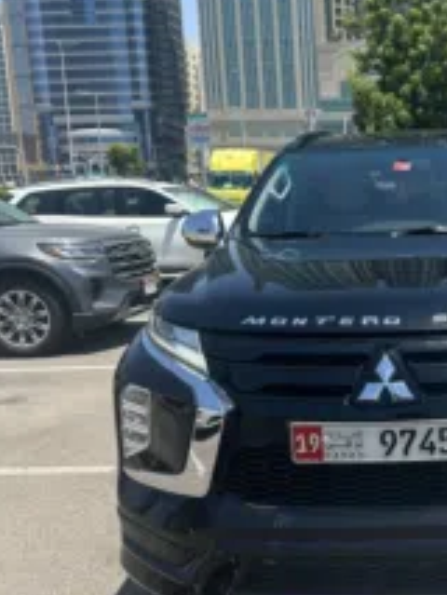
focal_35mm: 45
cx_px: 413
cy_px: 316
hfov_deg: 30.6
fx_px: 774
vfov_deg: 42.0
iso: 80
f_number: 1.78
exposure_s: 1/3058
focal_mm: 6.86
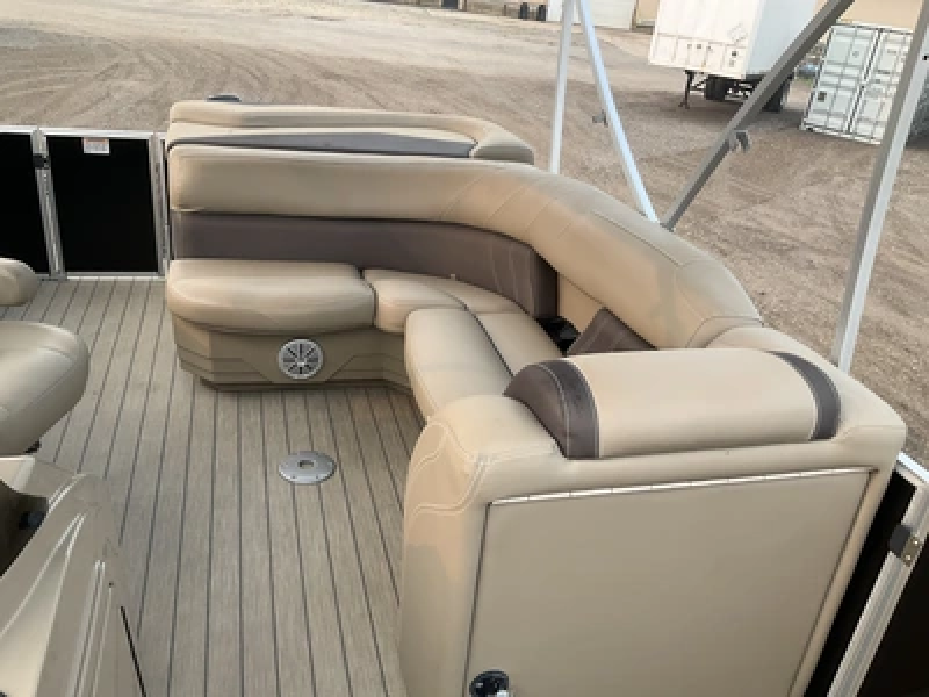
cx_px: 464
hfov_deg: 61.7
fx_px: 778
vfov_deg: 48.2
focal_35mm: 29
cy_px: 348
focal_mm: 3
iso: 25
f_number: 1.8
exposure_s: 1/303
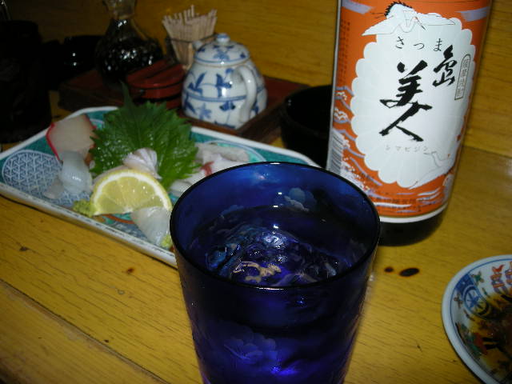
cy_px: 192
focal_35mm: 35
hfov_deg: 52.6
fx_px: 518
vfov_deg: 40.7
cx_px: 256
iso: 50
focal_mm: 5.7
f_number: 2.8
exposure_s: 1/60
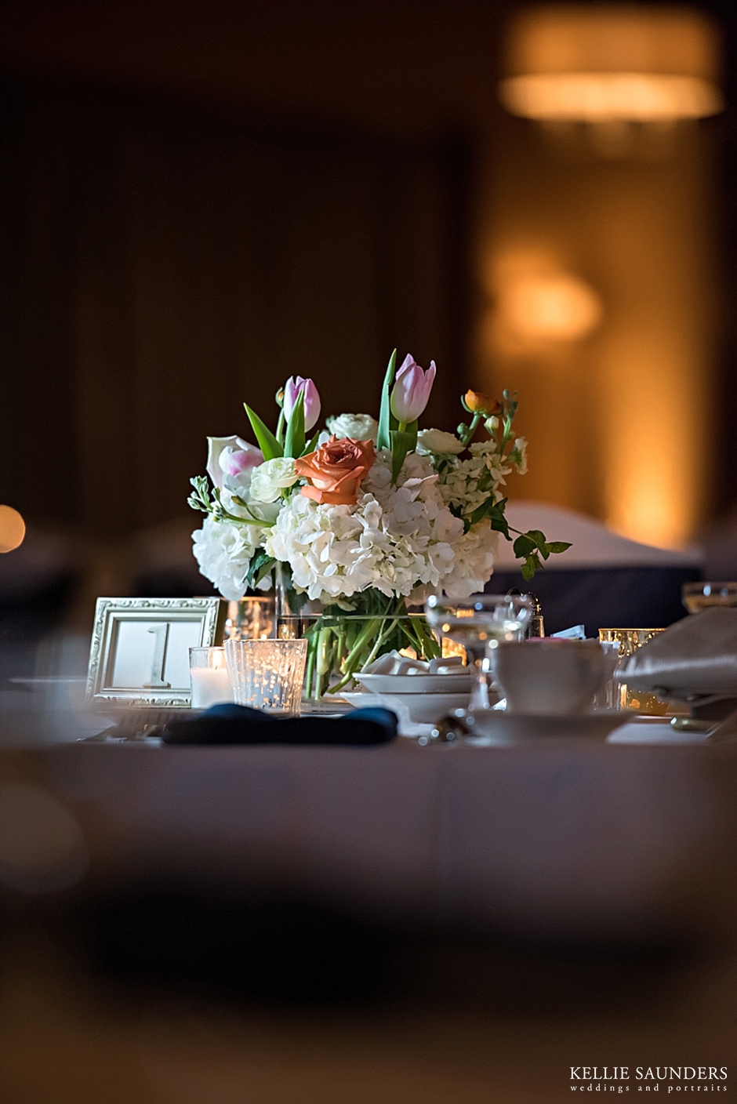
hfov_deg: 6.9
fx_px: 6135
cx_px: 368
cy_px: 552
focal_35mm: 200
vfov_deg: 10.3
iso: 1600
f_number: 3.2
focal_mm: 200
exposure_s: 1/200
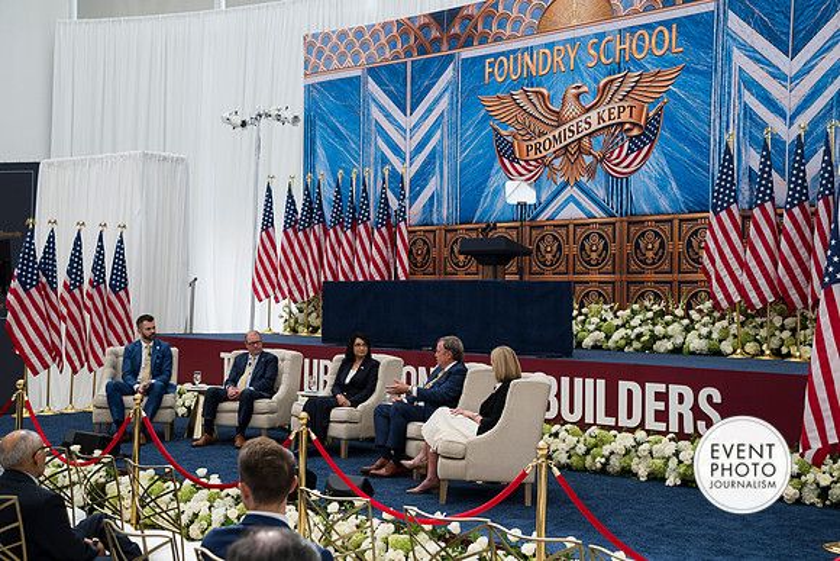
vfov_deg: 31.2
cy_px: 280
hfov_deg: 45.4
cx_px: 420
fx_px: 1004
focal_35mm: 43
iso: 64
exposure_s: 1/160
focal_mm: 43
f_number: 4
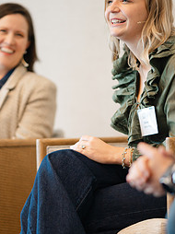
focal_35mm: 179
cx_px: 72
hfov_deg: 8.3
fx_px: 1209
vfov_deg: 11.1
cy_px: 140
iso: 250
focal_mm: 105
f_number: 1.4
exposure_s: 1/125
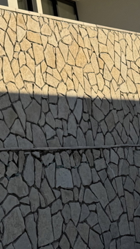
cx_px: -69
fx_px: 574
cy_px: -50
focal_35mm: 87
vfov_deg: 22.5
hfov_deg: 13.1
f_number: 1.78
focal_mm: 6.76
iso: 80
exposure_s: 1/7937
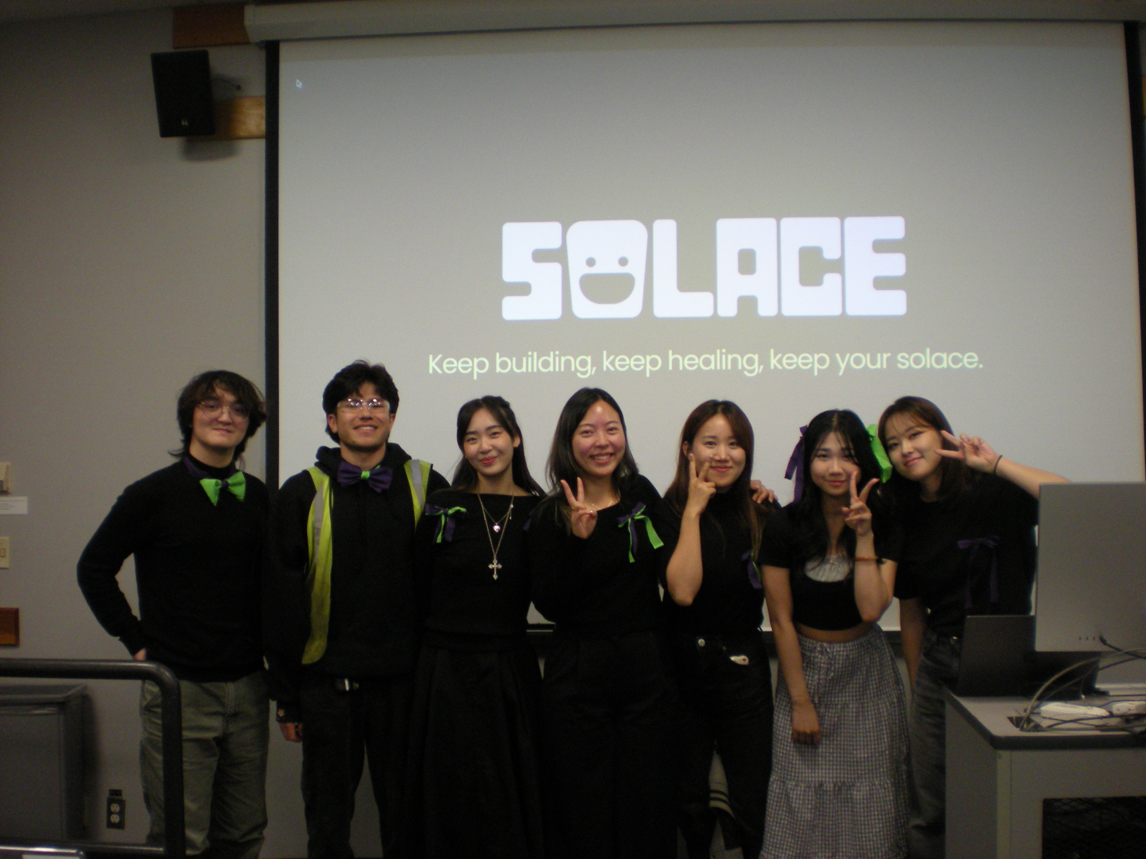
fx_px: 1258
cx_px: 573
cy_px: 430
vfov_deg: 37.7
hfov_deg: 49.0
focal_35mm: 38
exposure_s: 1/37.5
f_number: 3.1
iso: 200
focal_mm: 6.3
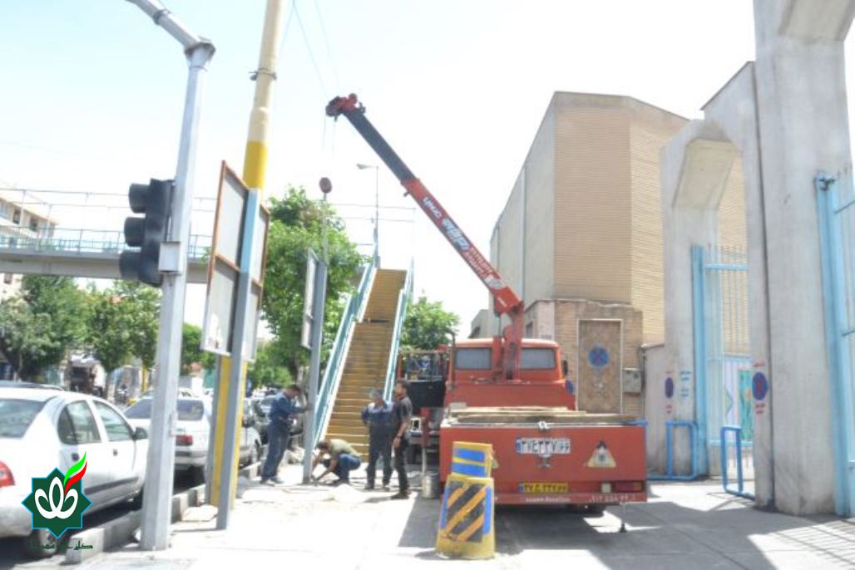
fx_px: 641
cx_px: 428
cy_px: 285
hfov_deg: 67.4
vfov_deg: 48.0
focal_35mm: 27
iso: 800
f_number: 22
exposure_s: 1/50
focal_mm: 18
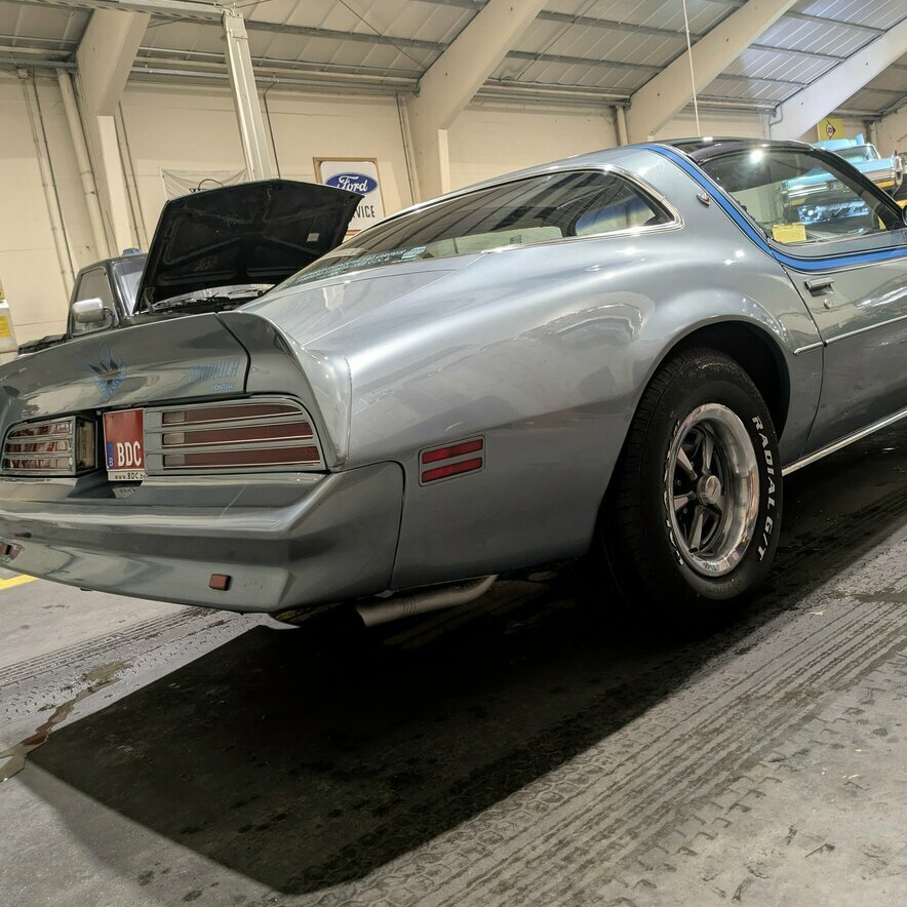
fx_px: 889
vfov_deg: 54.0
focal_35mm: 30
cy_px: 457
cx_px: 484
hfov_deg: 54.0
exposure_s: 1/25
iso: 281
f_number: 1.89
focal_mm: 5.43
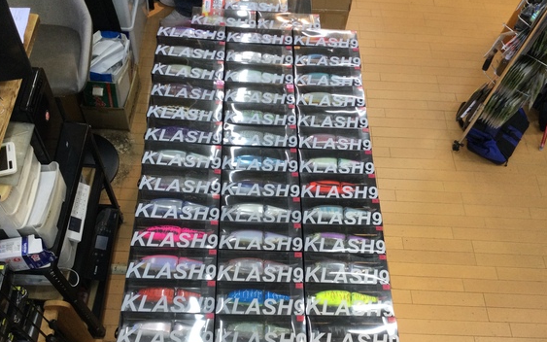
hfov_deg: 55.3
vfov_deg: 36.1
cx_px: 263
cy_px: 214
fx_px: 522
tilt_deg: -59.9
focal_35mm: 35
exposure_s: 1/30
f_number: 2.4
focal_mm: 3.3
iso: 25
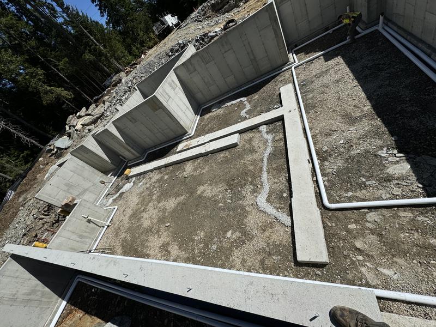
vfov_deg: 85.7
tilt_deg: -38.5
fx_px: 176
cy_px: 164
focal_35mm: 14
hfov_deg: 102.1
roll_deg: +43.3
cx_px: 218
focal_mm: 2.22
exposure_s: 1/3906
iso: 50
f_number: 2.2
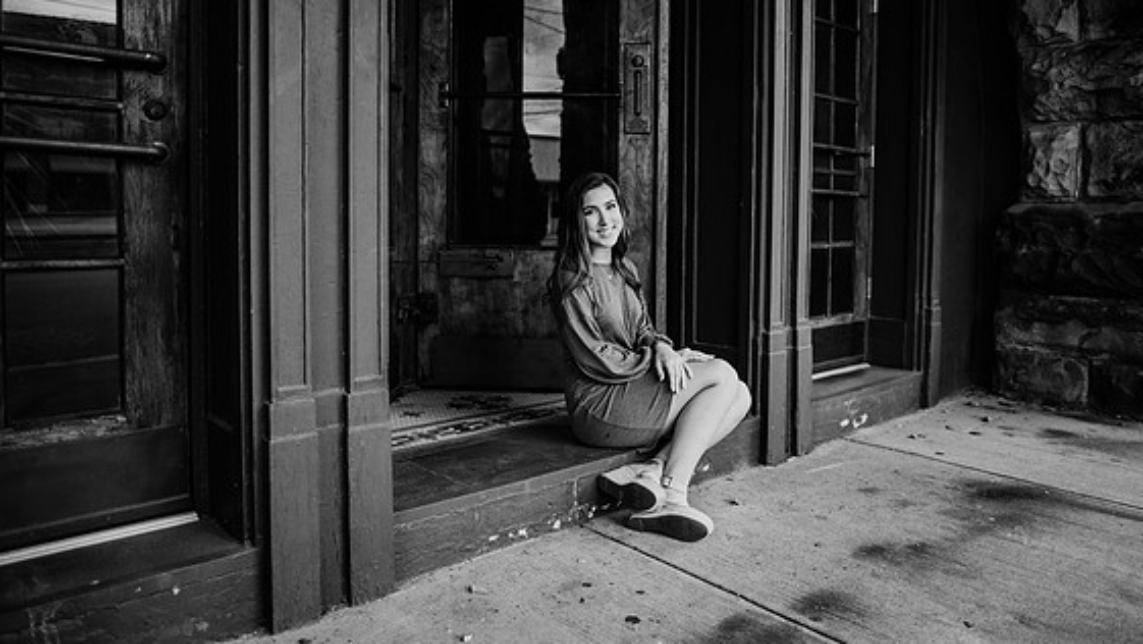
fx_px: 788
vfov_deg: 44.2
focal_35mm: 26
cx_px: 587
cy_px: 260
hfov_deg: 71.9
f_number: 2.2
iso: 200
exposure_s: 1/400
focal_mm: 24
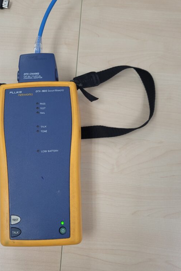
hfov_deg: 35.3
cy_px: 137
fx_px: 279
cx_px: 50
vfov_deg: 51.9
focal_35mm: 37
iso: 100
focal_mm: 5.4
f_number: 1.8
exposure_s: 1/100
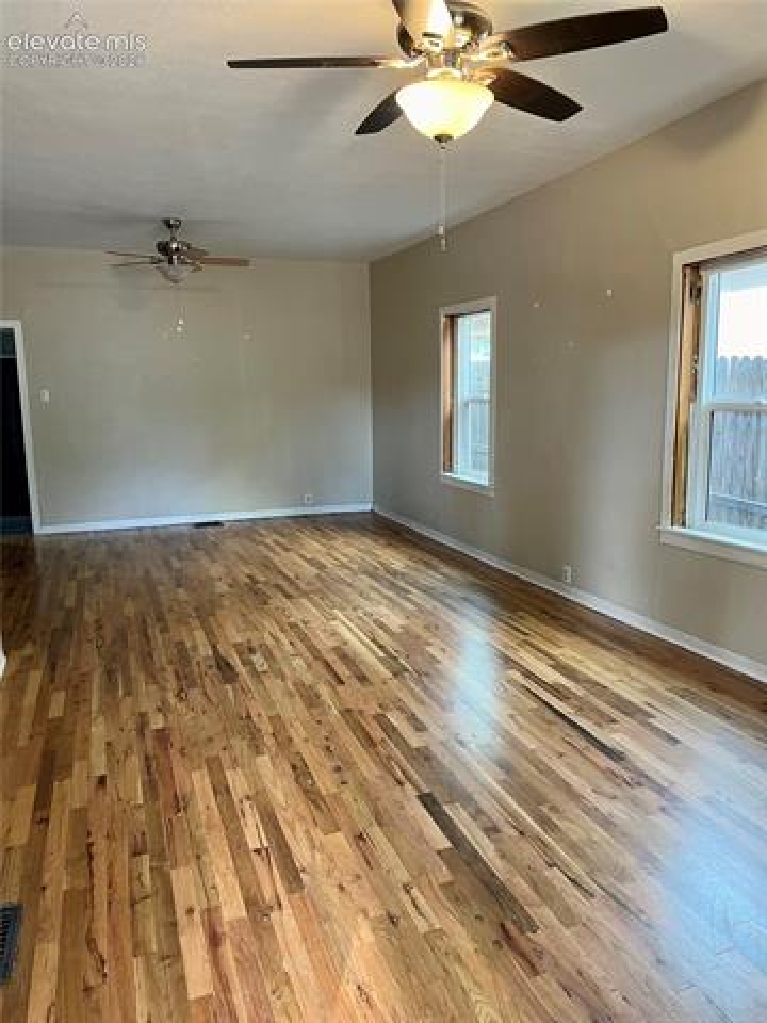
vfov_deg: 67.3
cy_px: 512
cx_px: 384
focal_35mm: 26
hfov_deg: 53.1
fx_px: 768
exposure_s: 1/60
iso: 125
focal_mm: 5.7
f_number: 1.5
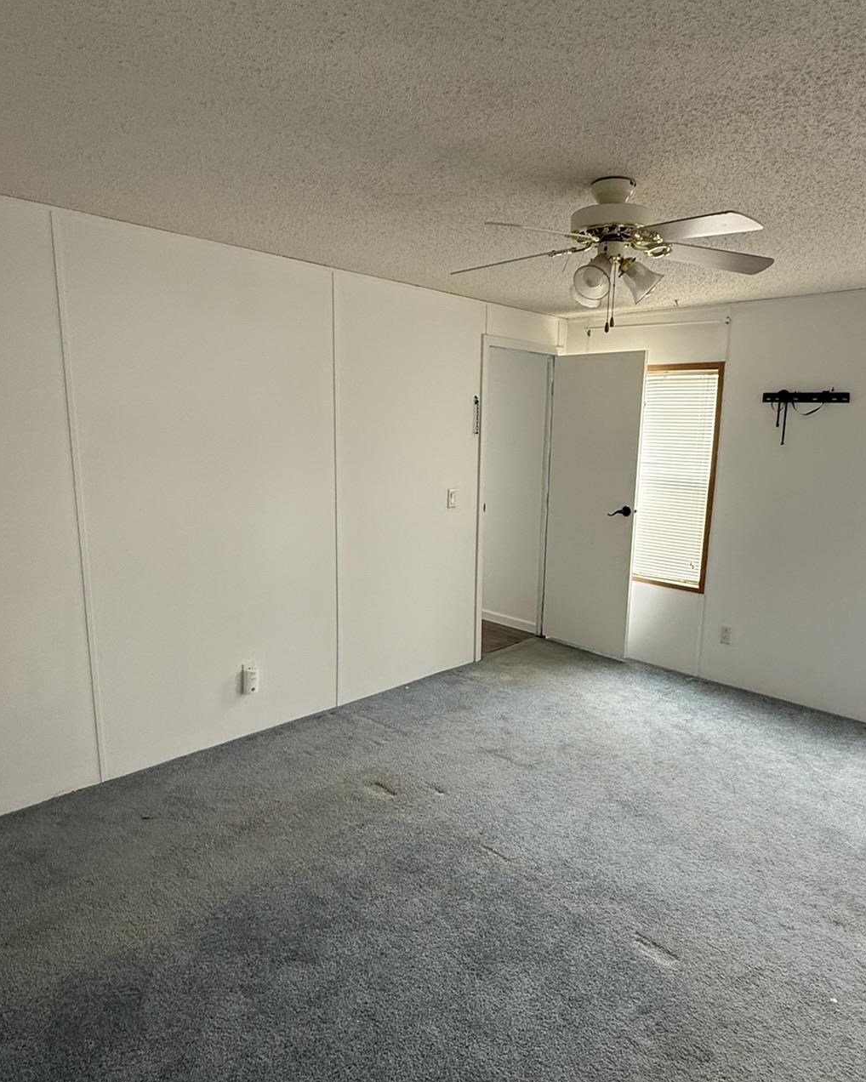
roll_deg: -1.7
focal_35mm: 22
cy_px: 570
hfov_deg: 63.0
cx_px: 473
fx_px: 705
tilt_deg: -10.9
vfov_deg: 75.0
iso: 200
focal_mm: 2.22
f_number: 2.2
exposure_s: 1/99
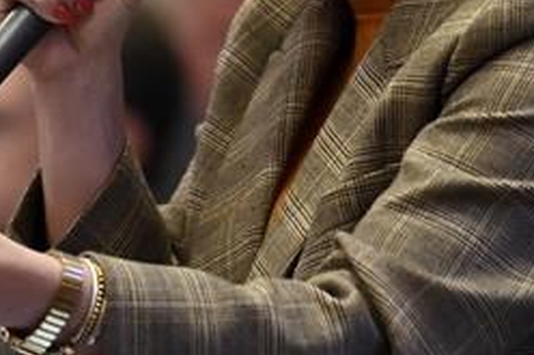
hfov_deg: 3.9
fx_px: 7767
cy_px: -1
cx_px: 245
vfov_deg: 2.6
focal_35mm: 524
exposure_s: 1/200
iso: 10000
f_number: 2.8
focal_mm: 200
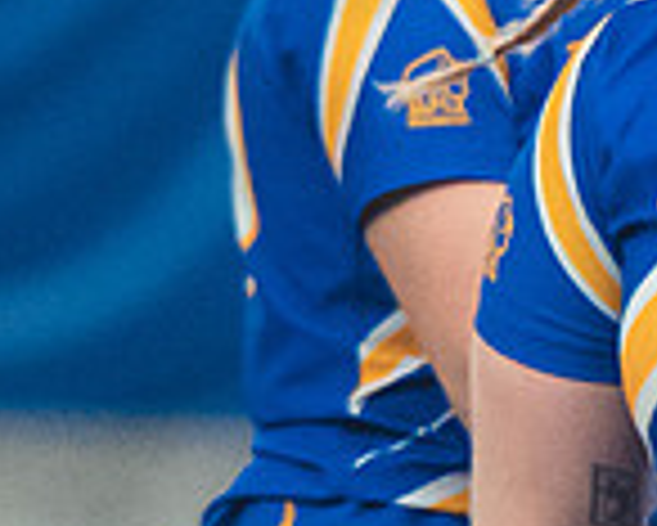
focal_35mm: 2132
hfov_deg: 0.9
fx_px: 41484
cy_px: -30
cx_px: 570
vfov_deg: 0.7
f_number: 2.8
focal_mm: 200
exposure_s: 1/320
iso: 4000
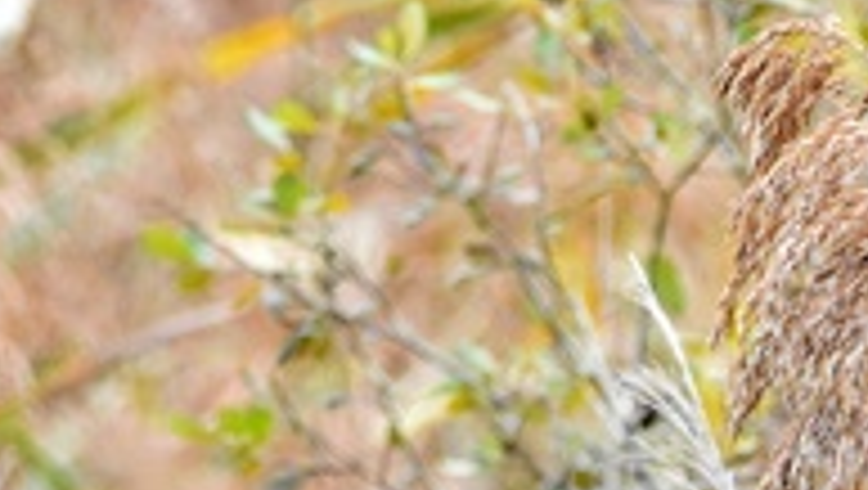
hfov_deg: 1.1
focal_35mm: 1997
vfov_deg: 0.6
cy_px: 411
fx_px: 46007
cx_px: 733
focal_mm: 600
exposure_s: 1/1600
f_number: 9
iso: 5000
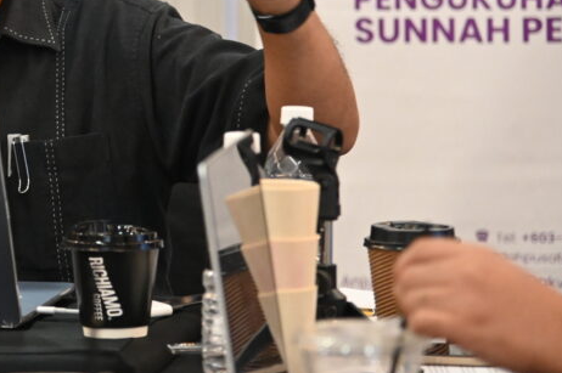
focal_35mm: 266
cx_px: -33
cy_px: 46
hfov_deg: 7.7
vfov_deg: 5.1
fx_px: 4148
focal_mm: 120
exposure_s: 1/200
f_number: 4
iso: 6400
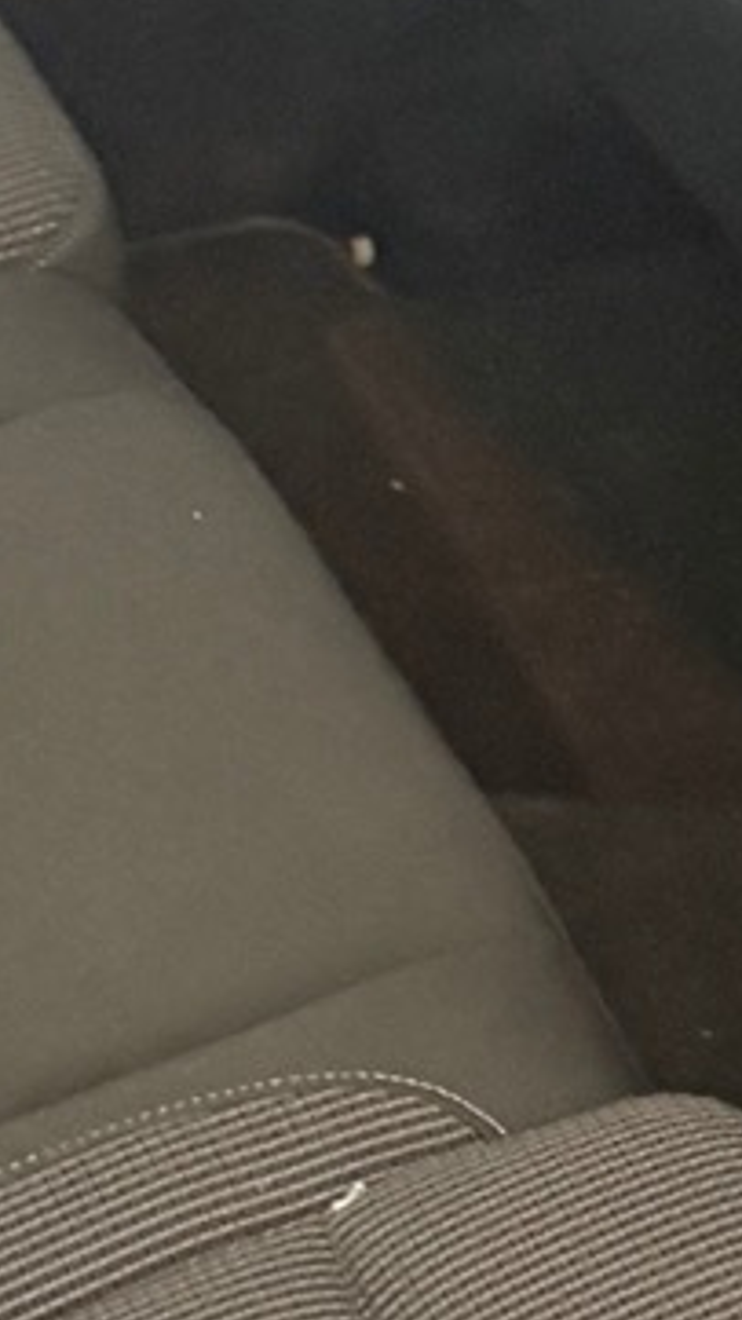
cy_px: 998
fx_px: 5108
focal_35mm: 146
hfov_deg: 8.3
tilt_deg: -40.5
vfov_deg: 14.7
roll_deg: -6.3
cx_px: 556
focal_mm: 6.76
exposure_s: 1/56
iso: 800
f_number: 1.78
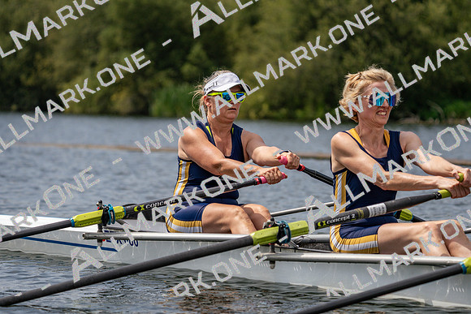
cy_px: 157
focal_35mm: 200
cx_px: 236
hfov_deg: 10.3
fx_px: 2617
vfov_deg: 6.9
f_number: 5.6
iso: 200
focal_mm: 200
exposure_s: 1/1600
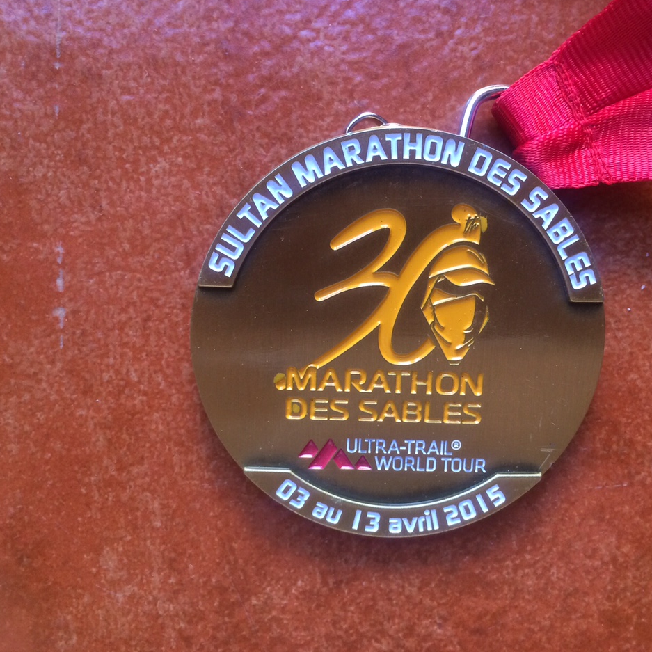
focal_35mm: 35
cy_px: 329
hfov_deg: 47.1
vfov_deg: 47.2
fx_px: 746
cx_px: 373
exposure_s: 1/30
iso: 125
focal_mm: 4.15
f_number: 2.2
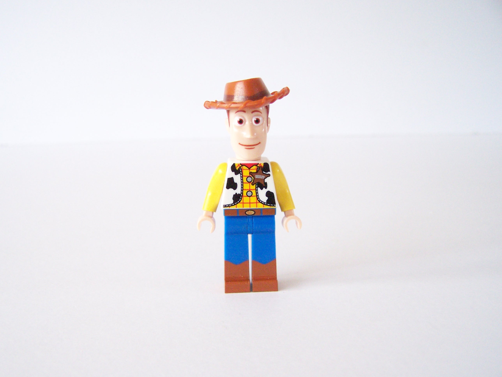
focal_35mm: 38
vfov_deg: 37.7
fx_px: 551
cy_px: 188
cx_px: 251
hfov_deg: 49.0
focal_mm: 6.3
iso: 400
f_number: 3.2
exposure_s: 1/10
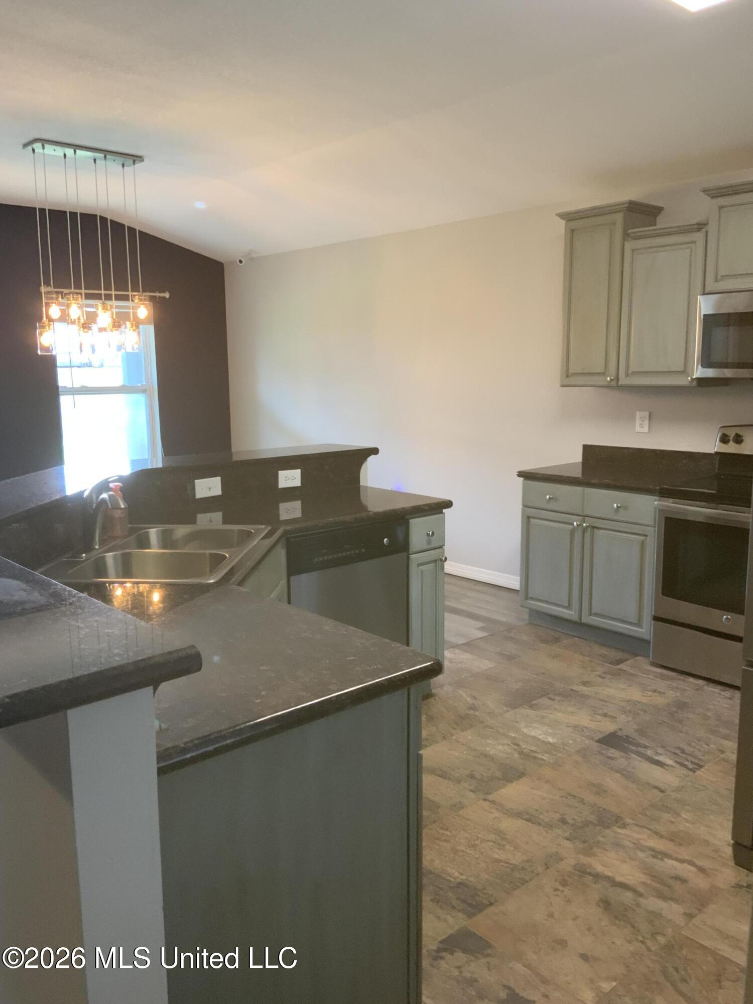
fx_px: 841
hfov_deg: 48.2
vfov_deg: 61.7
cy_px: 502
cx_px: 376
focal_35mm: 29
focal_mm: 3
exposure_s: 1/60
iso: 125
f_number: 1.8
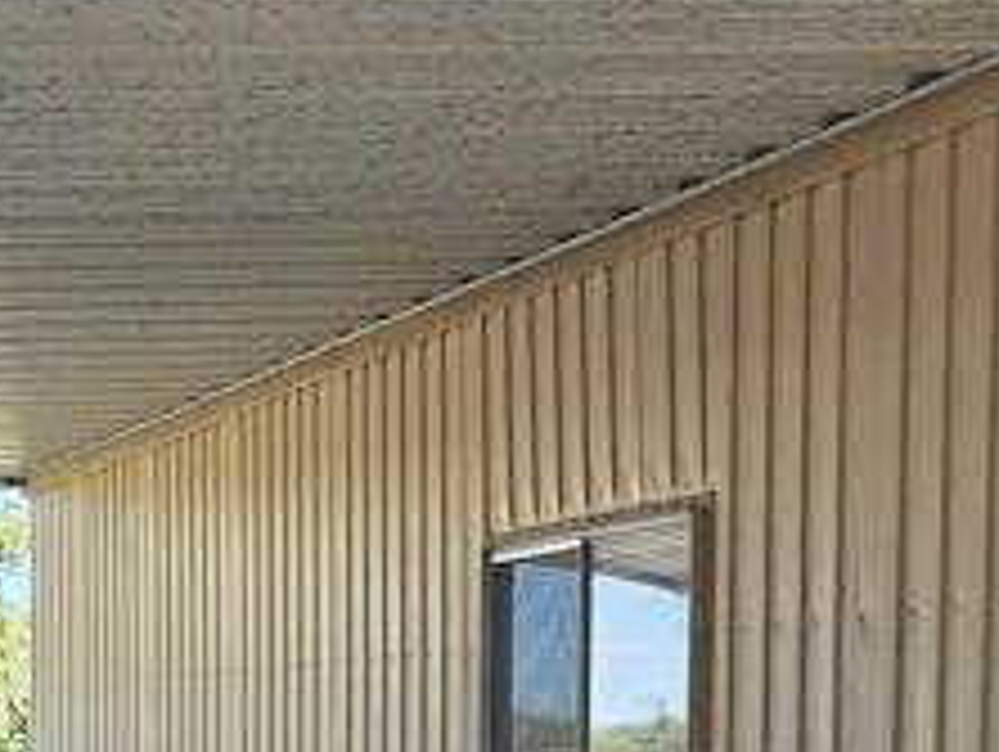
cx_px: 720
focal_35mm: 106
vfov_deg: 13.5
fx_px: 3062
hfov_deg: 18.4
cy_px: 982
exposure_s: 1/359
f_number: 1.7
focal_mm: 6.3
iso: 40
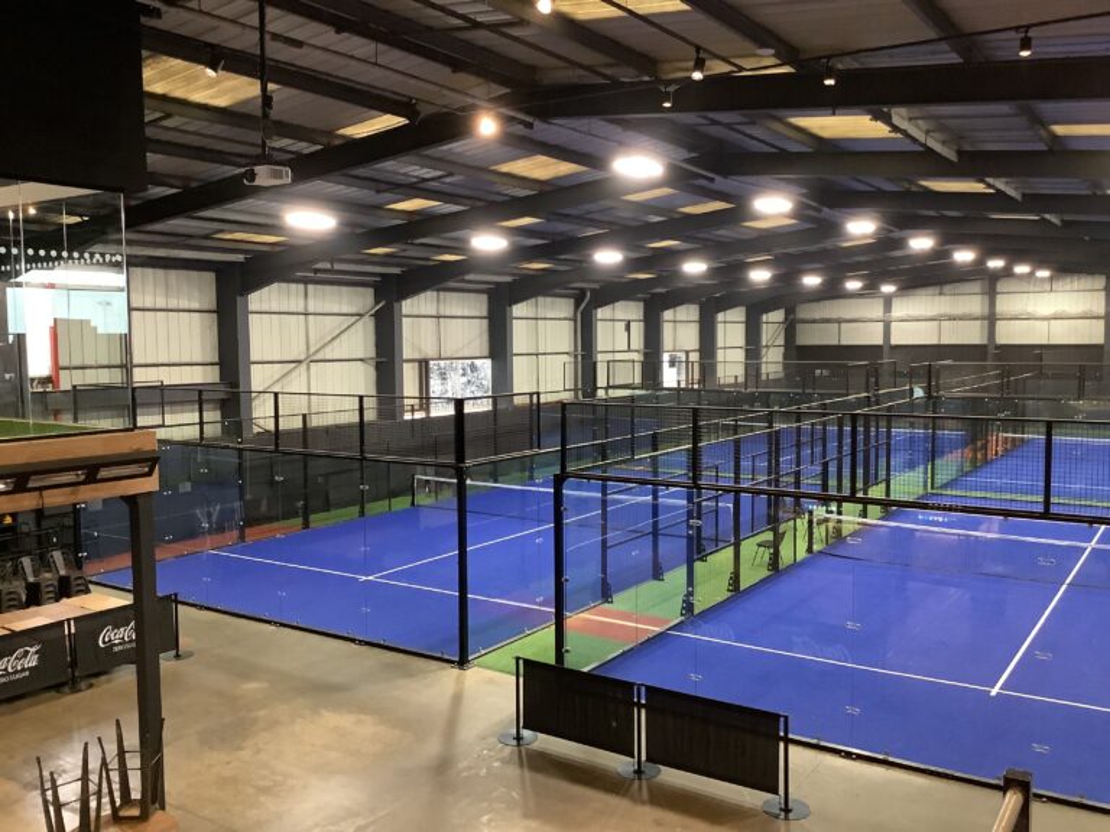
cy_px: 416
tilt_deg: -4.6
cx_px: 555
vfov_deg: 45.4
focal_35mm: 31
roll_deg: +0.6
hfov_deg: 58.4
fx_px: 994
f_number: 2.4
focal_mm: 3.3
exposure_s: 1/30
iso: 320
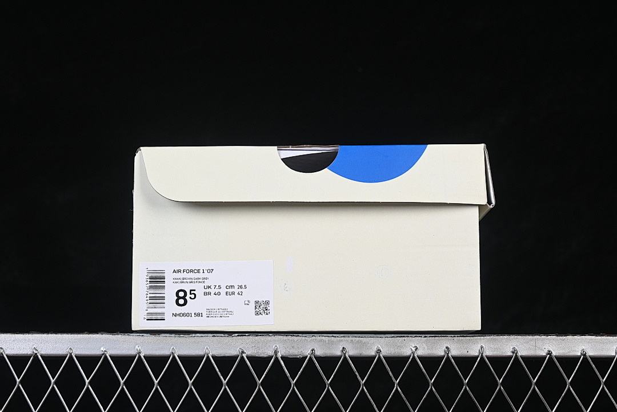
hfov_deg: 27.0
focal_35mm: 75
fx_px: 1285
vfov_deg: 18.2
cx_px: 308
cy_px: 206
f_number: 8
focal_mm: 50
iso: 160
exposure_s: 1/80
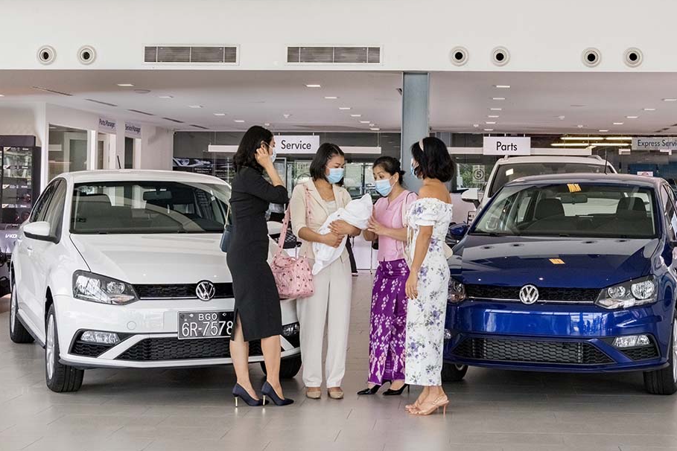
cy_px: 216
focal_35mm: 38
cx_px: 356
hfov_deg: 50.7
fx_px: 715
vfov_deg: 35.0
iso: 1250
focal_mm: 36
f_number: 11
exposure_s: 1/250
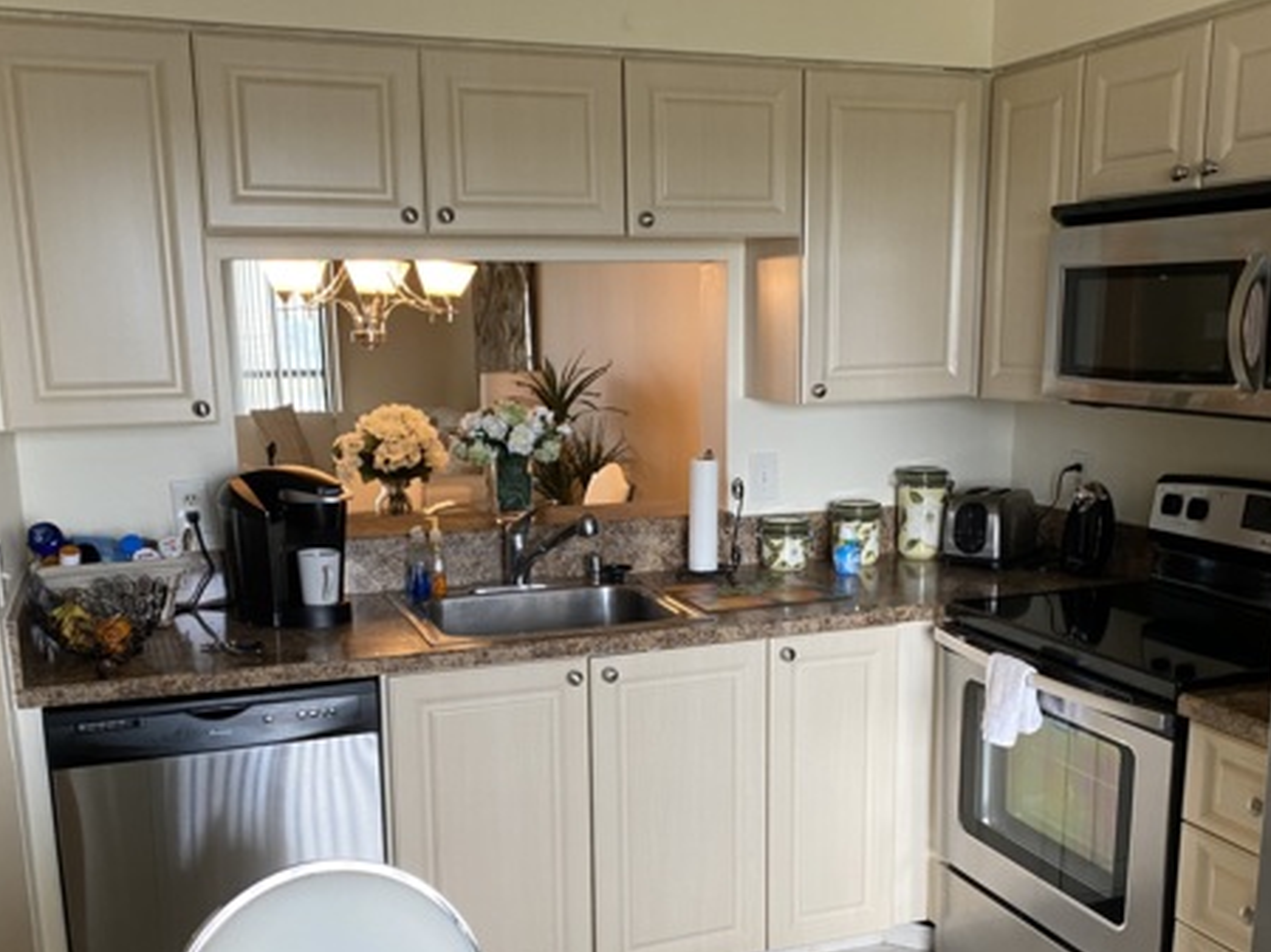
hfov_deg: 50.1
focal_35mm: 37
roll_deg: +0.3
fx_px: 1358
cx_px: 672
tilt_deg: -13.7
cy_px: 607
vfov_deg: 38.3
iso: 125
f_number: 1.8
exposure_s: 1/60
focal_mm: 4.25
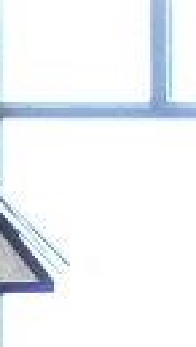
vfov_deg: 5.7
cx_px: -317
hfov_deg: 3.2
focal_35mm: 377
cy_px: 191
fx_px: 3467
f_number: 2.8
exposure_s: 1/40
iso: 200
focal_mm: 7.4
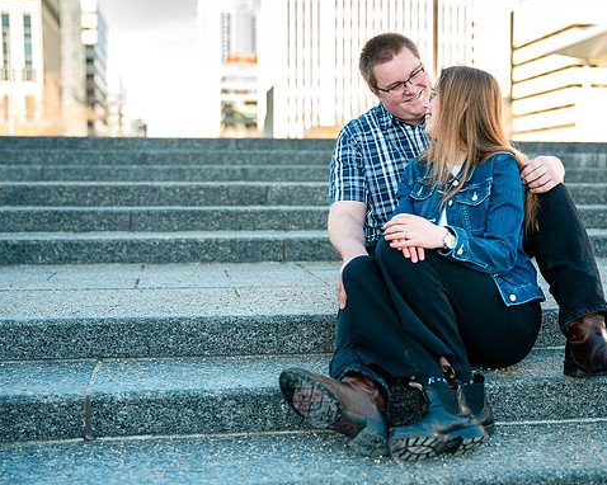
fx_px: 1024
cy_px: 243
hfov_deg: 33.0
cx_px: 344
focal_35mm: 57
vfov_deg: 26.7
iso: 1000
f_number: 2.2
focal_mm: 50
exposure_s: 1/3200
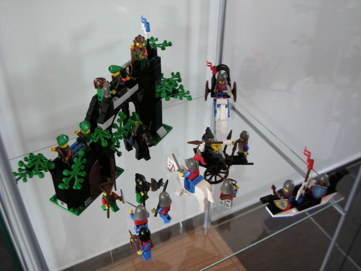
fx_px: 459
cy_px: 136
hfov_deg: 42.9
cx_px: 180
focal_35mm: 44
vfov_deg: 32.9
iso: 100
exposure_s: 1/8
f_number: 3.1
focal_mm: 7.1
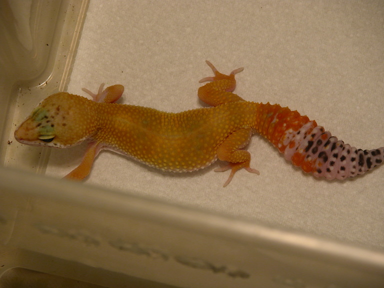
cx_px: 192
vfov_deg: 7.2
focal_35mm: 206
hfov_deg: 9.6
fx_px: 2285
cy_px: 144
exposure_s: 1/8
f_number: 4.1
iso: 100
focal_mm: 52.4
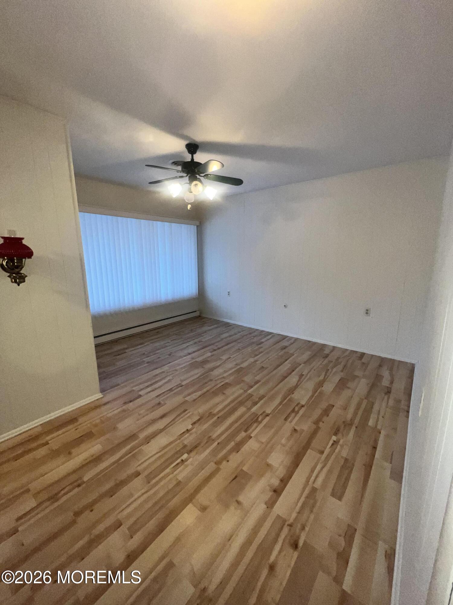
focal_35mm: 13
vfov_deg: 106.2
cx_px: 226
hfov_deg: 89.9
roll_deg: +0.2
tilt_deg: -11.5
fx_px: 227
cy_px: 302
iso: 125
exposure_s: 1/60
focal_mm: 1.57
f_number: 1.8
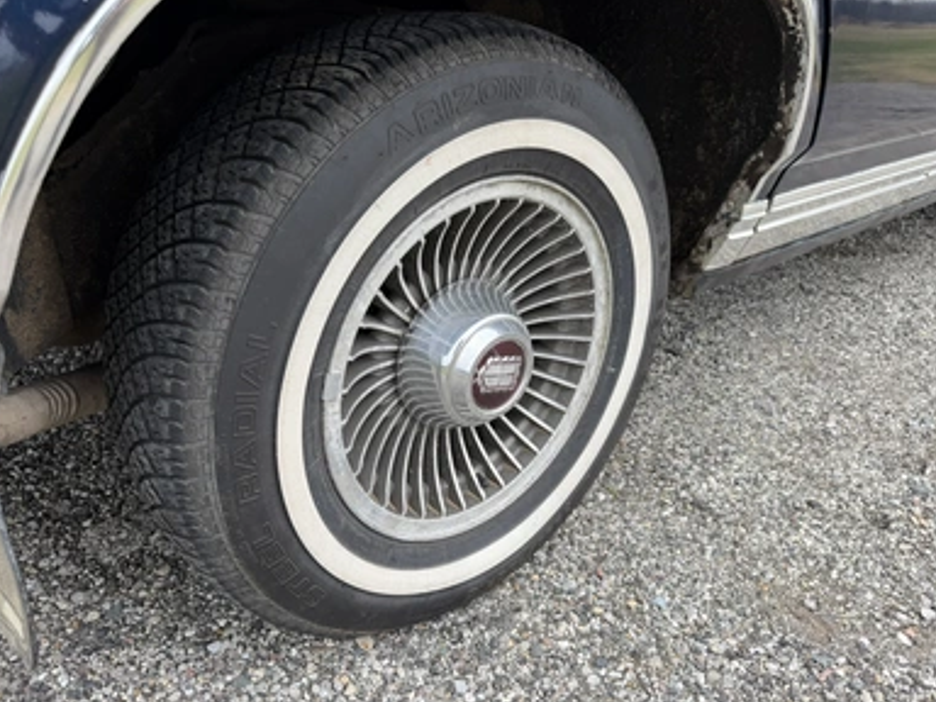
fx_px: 676
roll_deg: -0.8
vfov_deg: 54.9
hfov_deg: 69.4
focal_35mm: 25
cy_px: 351
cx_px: 451
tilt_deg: -24.8
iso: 80
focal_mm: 6.76
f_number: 1.78
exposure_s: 1/643
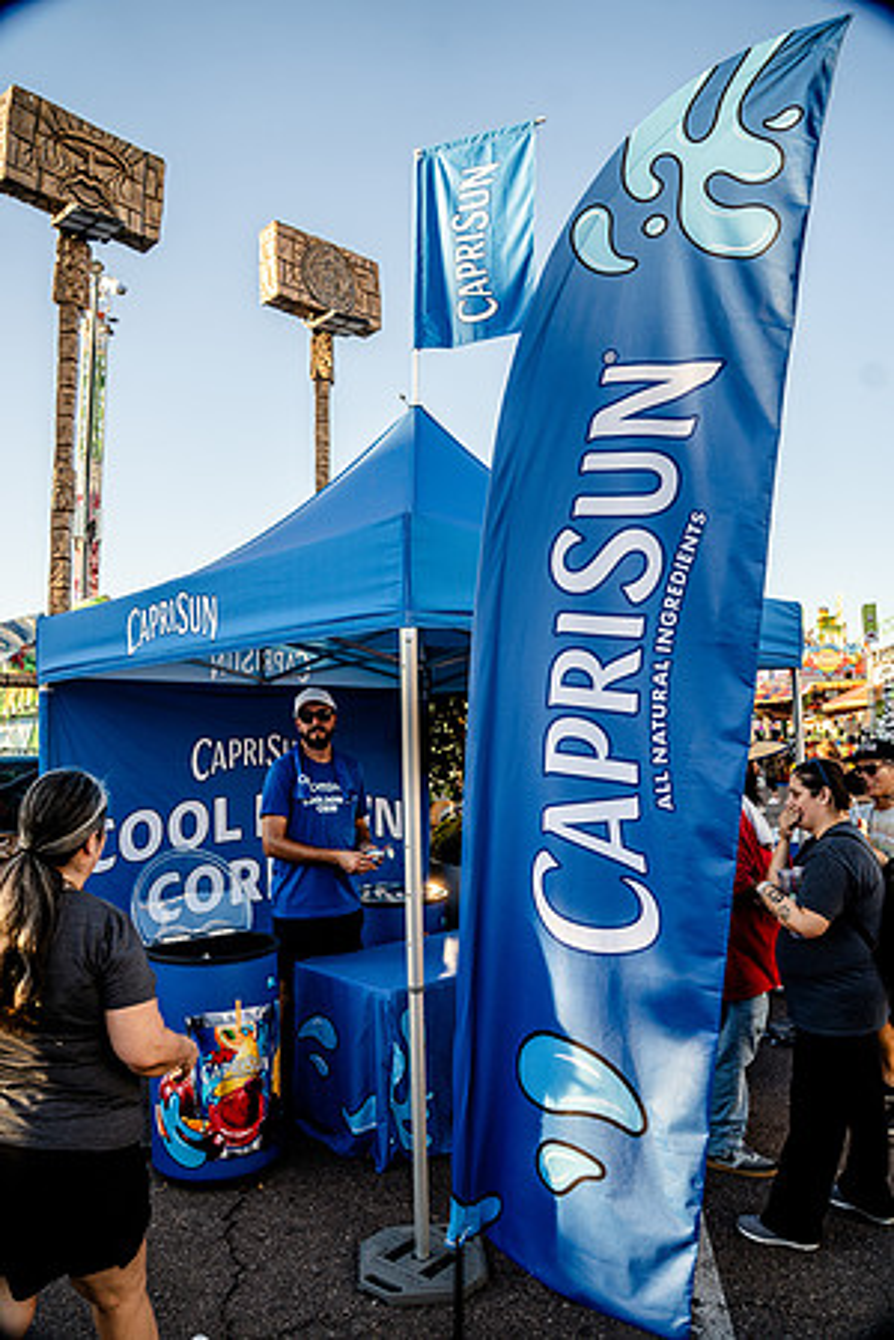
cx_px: 447
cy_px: 670
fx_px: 894
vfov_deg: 73.7
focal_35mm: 24
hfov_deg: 53.1
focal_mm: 24
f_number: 4
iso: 100
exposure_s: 1/160
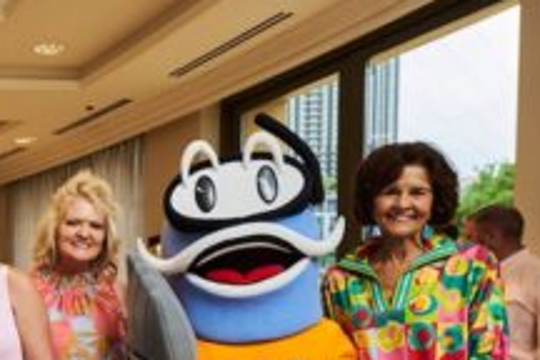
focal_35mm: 50
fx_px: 750
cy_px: 355
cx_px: -52
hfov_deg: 34.3
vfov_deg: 25.7
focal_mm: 18
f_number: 5
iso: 1000
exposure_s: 1/125
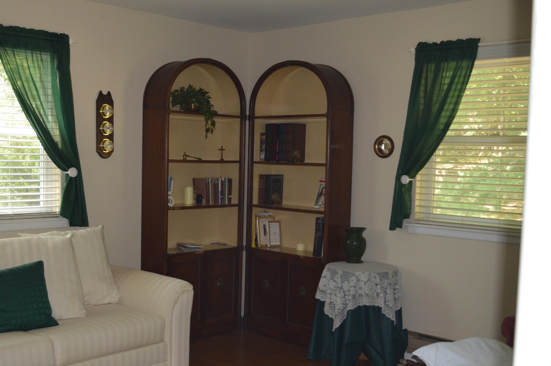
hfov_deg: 45.1
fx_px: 657
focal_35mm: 43
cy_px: 211
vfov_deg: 31.1
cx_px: 207
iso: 500
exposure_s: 1/60
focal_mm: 22
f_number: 3.8
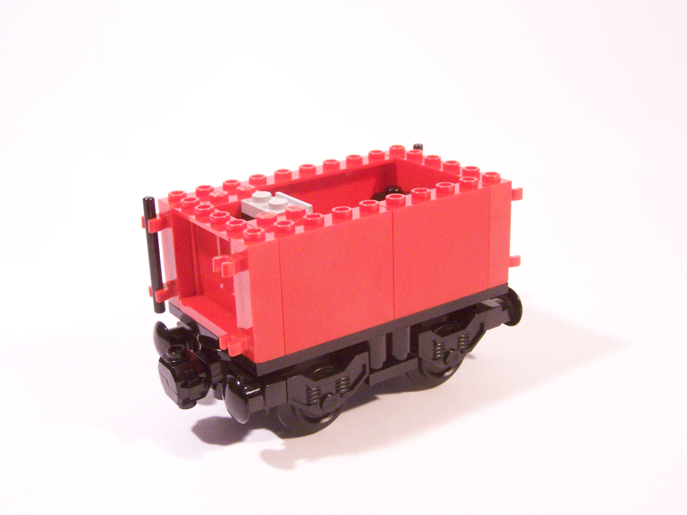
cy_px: 258
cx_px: 344
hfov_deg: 39.7
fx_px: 953
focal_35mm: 48
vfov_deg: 30.3
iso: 400
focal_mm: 8
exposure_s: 1/30
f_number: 3.2
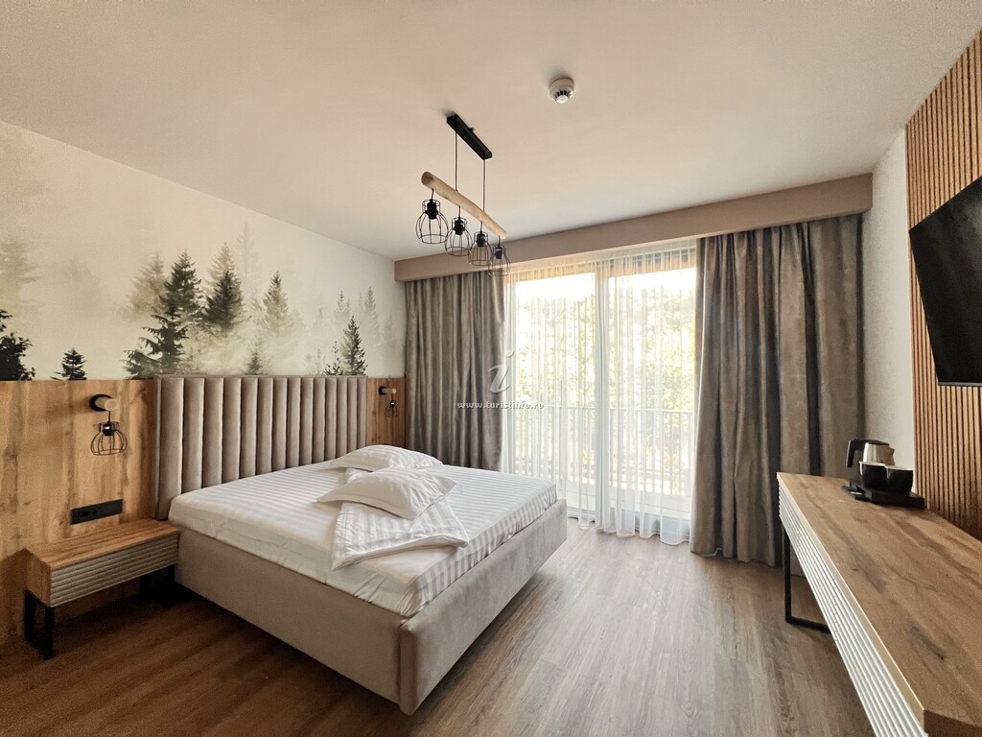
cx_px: 491
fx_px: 369
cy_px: 368
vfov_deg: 89.9
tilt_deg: +1.1
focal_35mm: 13
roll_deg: +0.1
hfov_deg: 106.2
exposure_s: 1/60
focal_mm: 1.57
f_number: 1.8
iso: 500
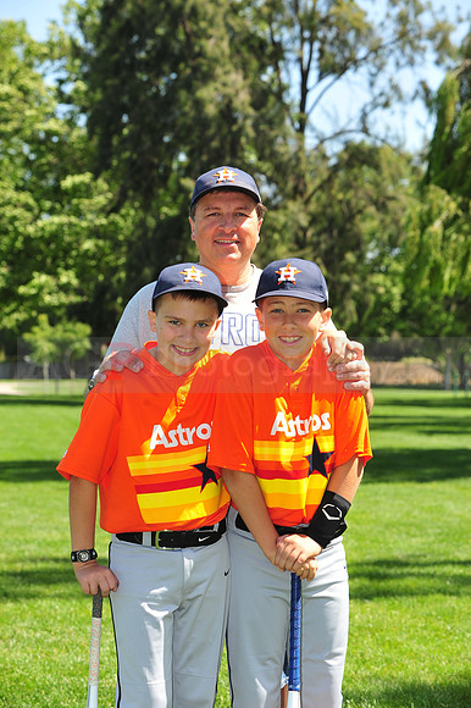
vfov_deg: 20.4
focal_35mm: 100
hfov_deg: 13.7
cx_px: 236
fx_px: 1965
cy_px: 354
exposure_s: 1/250
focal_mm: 100
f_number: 8
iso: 200
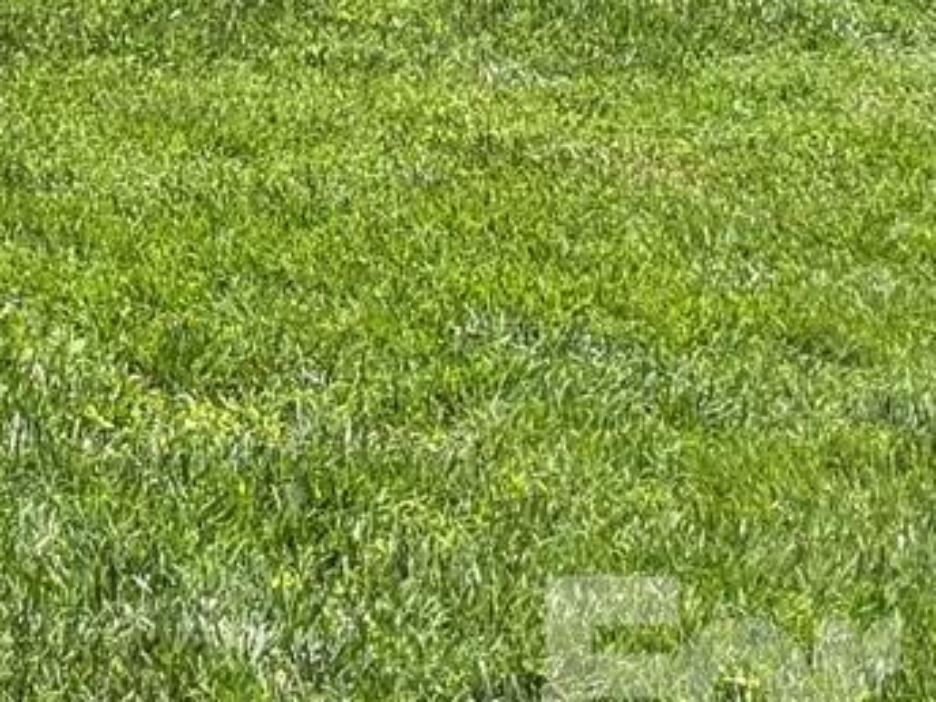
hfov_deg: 11.7
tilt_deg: +1.6
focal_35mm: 143
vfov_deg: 9.3
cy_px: -980
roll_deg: -0.4
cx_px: -1194
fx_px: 3867
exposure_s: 1/3953
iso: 100
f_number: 1.78
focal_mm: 6.76
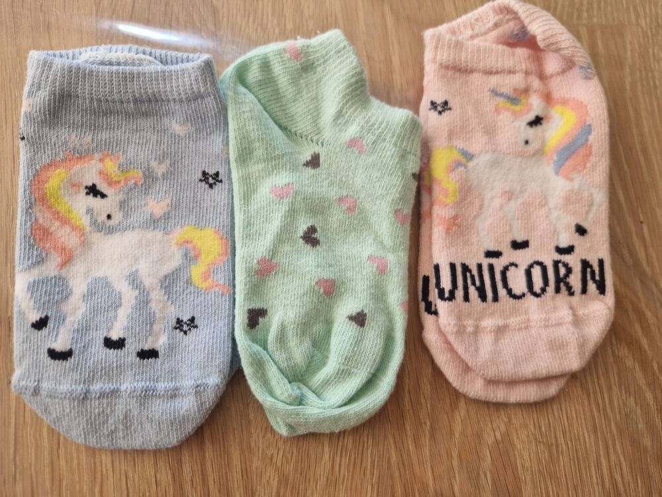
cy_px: 248
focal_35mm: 23
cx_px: 331
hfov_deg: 73.9
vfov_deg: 58.9
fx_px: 440
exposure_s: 1/100
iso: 160
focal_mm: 5.4
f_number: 1.8
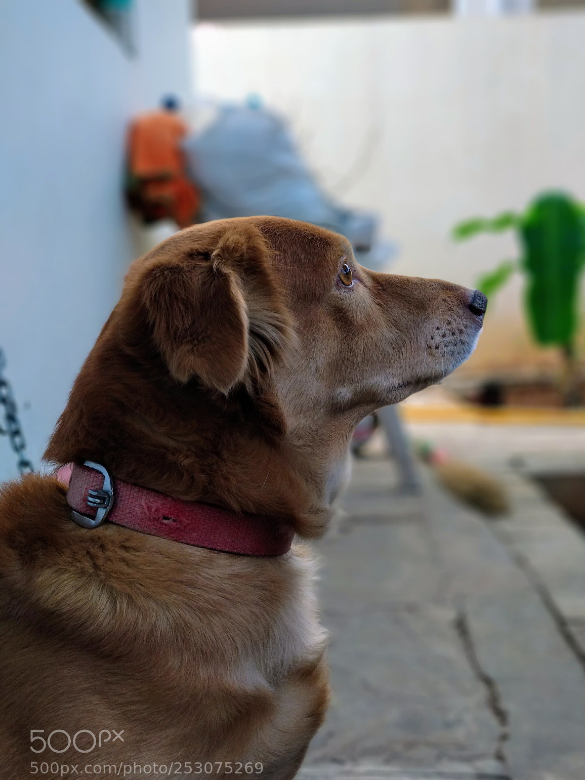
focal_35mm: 54
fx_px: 1217
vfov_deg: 35.5
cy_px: 403
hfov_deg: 27.0
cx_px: 302
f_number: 2.6
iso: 250
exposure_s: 1/100
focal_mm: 5.99
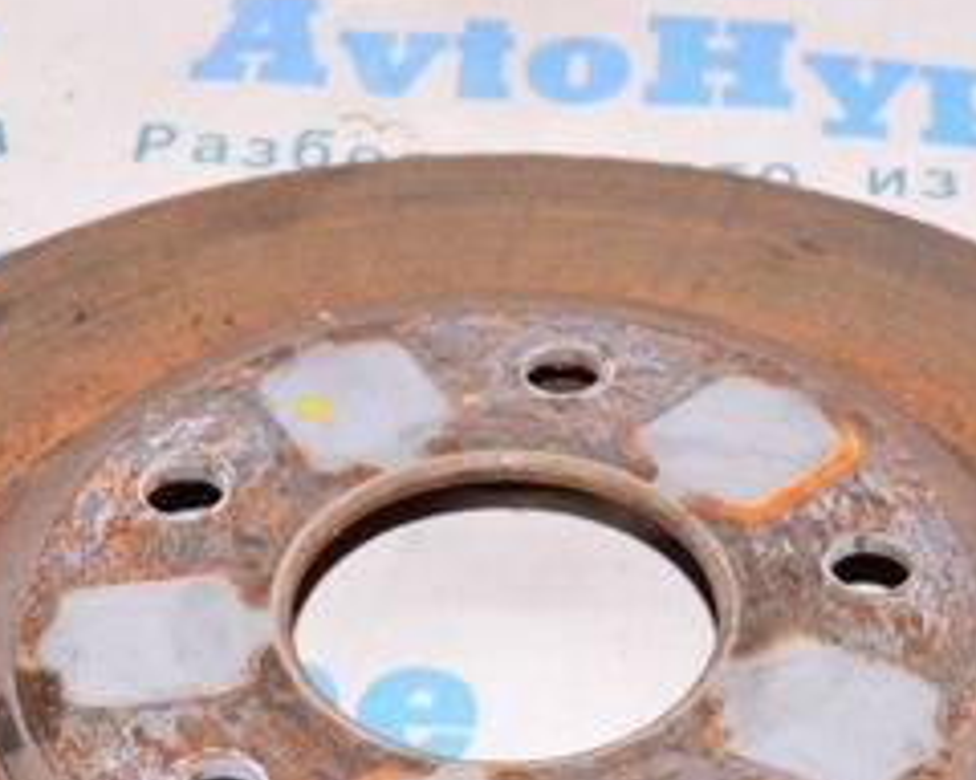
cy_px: 831
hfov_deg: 18.3
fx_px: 3033
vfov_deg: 14.4
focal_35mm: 105
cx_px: 529
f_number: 8
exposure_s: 1/160
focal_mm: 28
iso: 1600
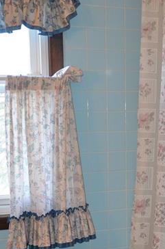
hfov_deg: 17.1
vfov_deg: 25.3
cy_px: 196
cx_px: 125
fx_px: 546
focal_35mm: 79
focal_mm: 25
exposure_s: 1/60
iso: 800
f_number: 4
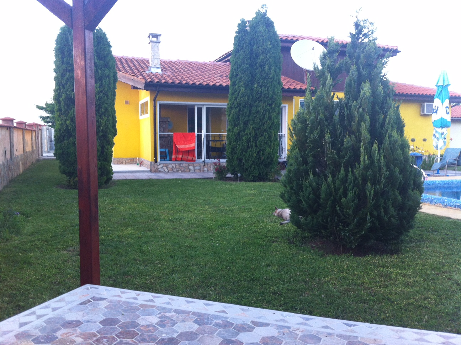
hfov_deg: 52.7
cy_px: 172
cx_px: 230
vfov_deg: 40.6
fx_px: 465
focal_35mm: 35
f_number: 2.8
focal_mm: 3.85
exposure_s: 1/15
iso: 100
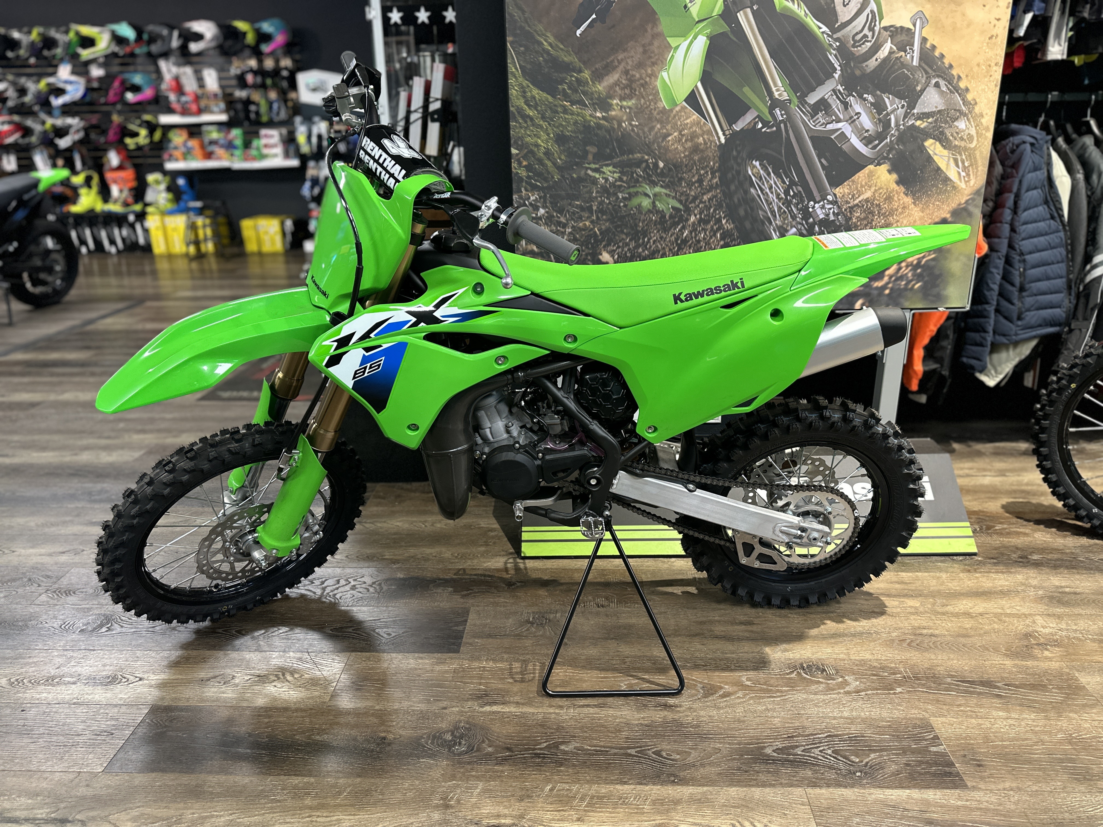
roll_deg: +0.5
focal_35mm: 24
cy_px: 414
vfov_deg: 56.8
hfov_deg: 71.6
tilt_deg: -19.0
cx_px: 552
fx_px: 765
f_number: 1.78
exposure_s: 1/60
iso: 200
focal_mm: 6.86
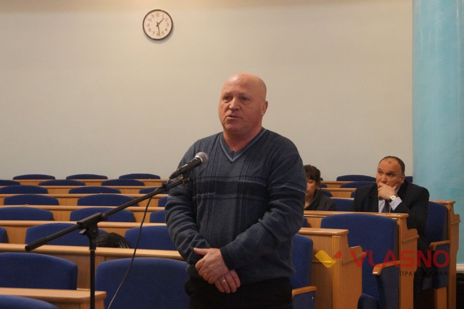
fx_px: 1063
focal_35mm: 82
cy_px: 154
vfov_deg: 16.5
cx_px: 232
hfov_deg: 24.6
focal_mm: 55
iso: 3200
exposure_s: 1/25
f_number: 6.3
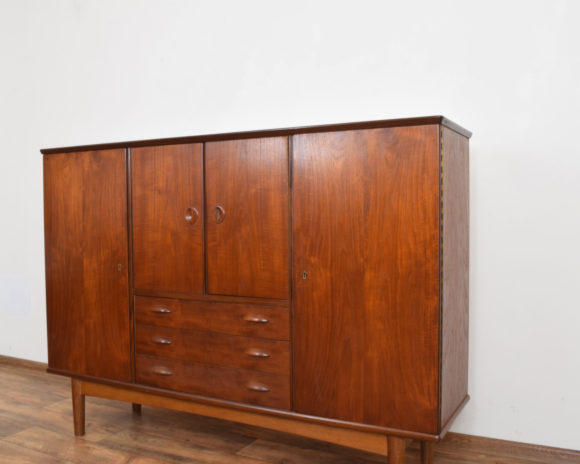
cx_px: 276
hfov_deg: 52.8
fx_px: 584
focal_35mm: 34
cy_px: 232
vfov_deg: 43.4
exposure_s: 4
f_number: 25
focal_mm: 20
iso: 100
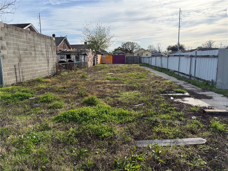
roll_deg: +0.3
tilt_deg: -8.0
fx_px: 158
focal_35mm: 24
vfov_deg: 56.8
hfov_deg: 71.6
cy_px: 86
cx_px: 114
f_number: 1.78
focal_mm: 6.76
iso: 100
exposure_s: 1/3953
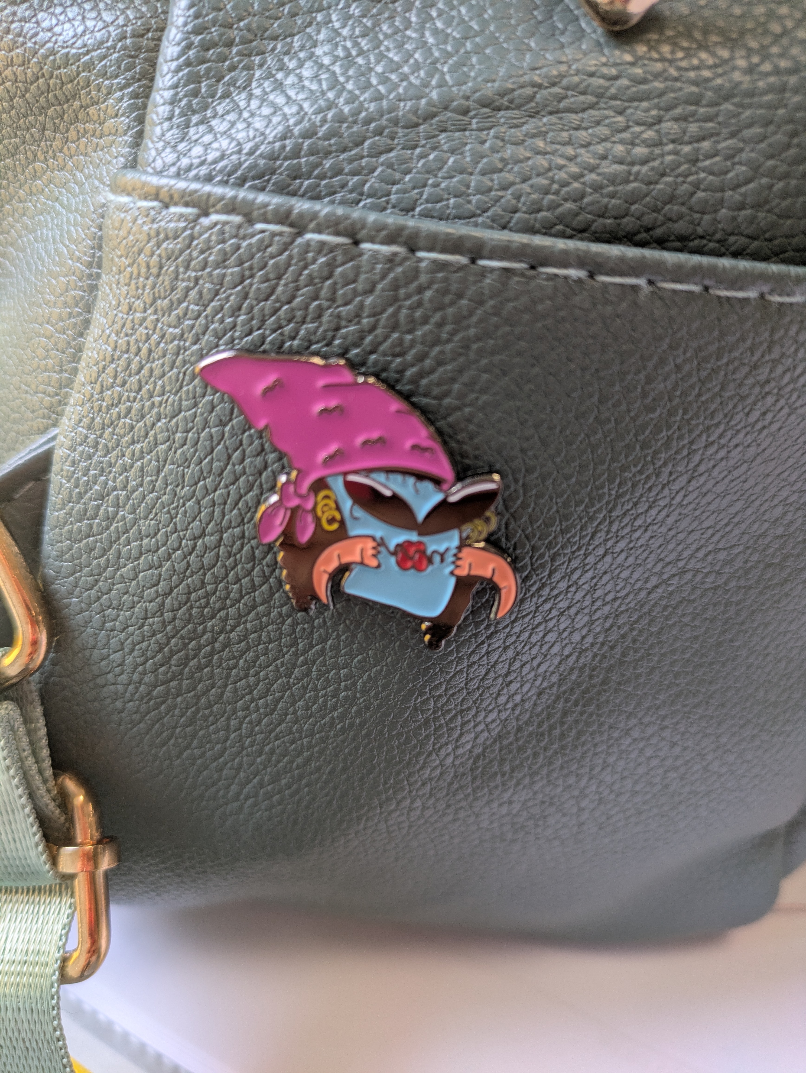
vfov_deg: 69.4
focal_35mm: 25
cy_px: 536
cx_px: 403
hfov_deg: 54.9
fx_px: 776
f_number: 1.89
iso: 67
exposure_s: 1/100
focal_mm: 5.43
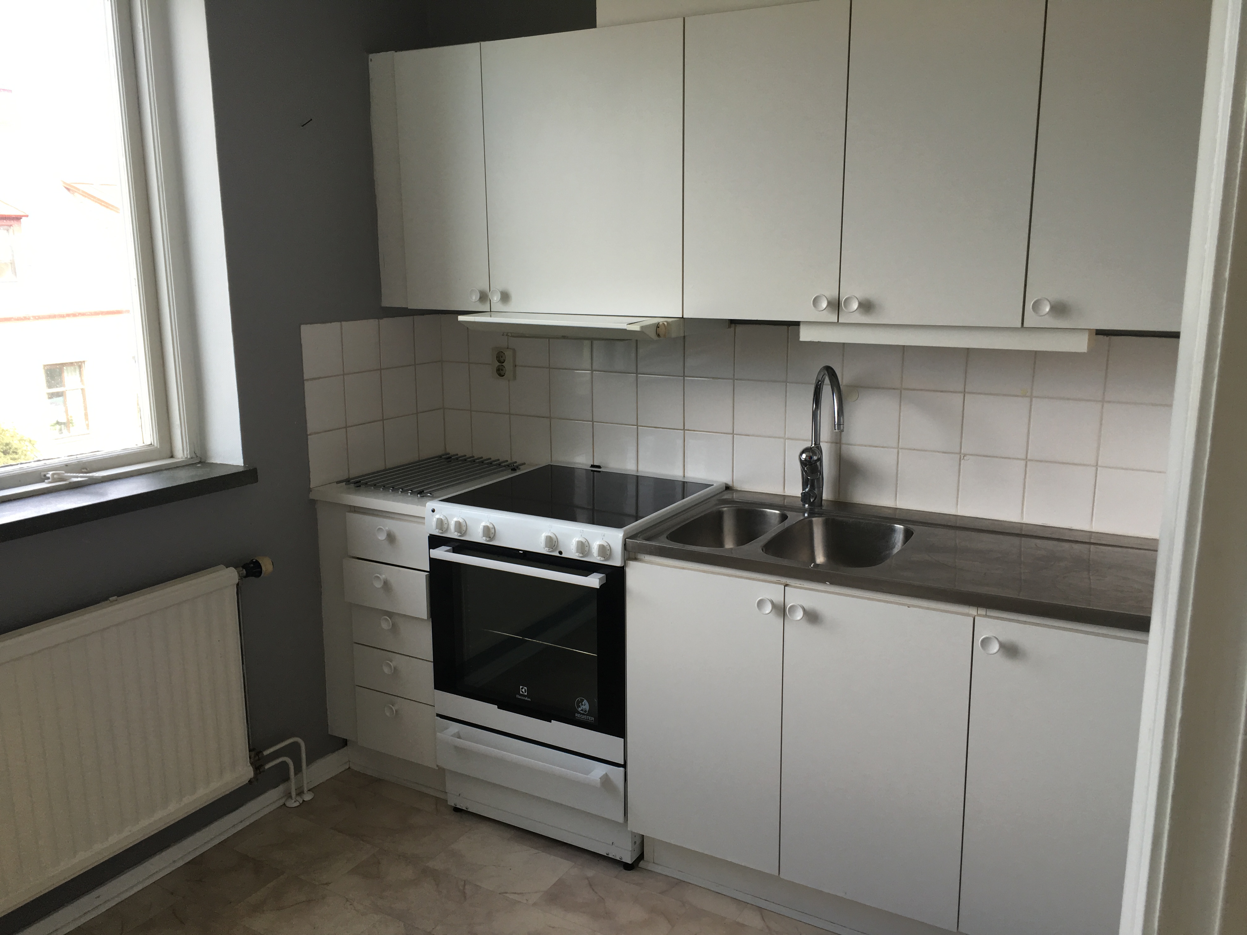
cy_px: 468
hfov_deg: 61.7
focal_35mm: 29
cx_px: 624
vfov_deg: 48.2
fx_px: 1045
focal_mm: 4.15
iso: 32
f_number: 2.2
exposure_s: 1/100
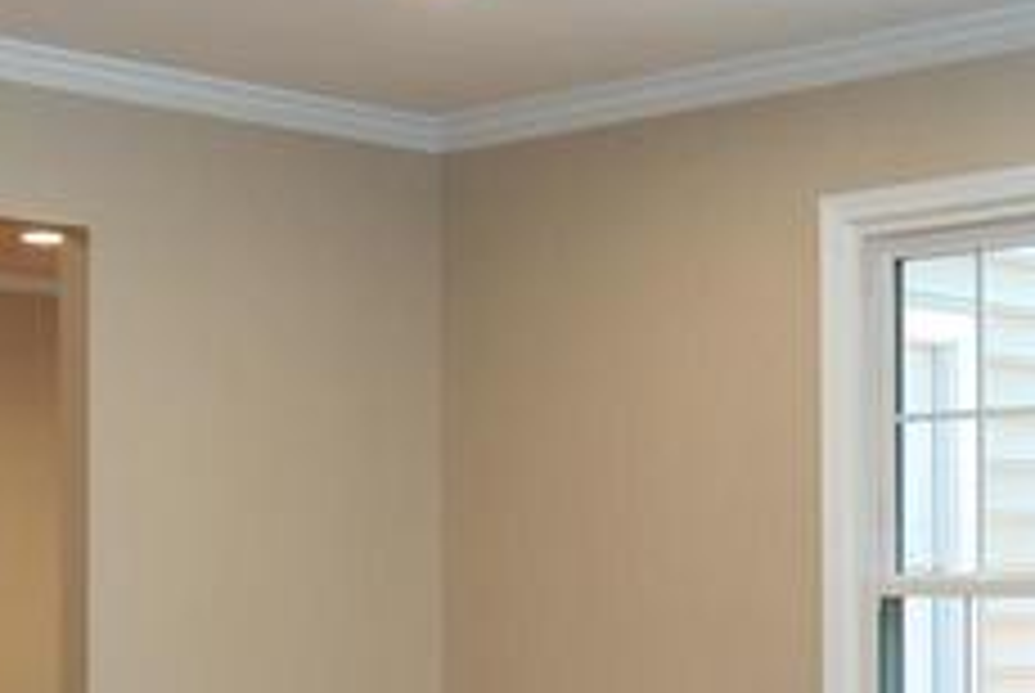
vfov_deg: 16.8
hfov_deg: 24.6
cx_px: 932
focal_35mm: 80
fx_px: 2303
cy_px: 682
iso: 280
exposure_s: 1/60
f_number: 4
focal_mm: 12
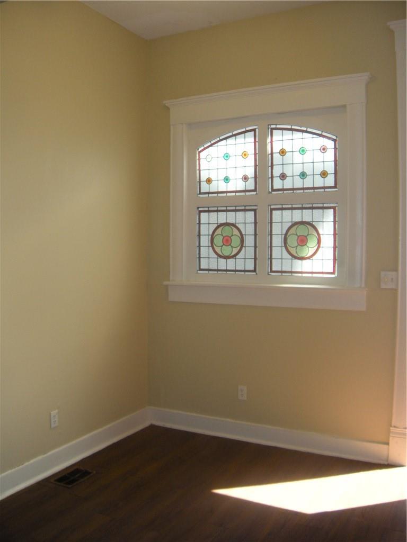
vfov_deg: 52.6
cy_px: 271
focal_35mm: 35
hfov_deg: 40.7
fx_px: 549
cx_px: 204
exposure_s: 1/53.6
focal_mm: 5.9
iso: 100
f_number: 3.8
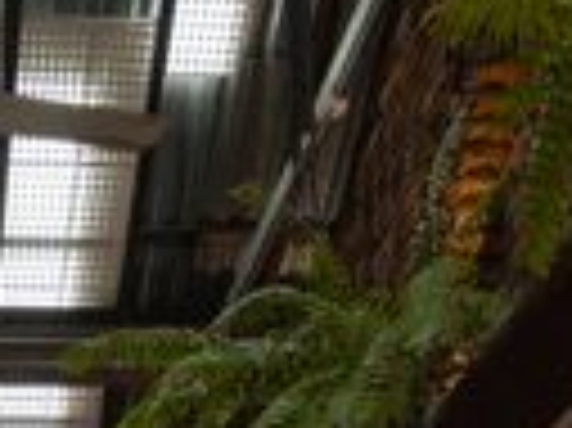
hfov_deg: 21.6
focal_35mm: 83
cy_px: 960
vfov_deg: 13.8
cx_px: -146
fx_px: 1370
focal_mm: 9
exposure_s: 1/30
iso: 200
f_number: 4
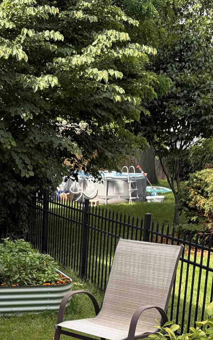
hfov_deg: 19.2
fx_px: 613
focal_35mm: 66
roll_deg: +0.6
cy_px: 301
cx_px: 2
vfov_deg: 29.8
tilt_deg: -13.2
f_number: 1.6
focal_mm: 5.96
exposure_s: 1/482
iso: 50
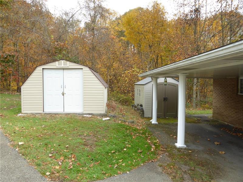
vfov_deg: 56.8
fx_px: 168
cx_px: 122
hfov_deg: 71.6
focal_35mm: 24
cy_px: 91
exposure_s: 1/80
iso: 100
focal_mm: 4.3
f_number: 4.5
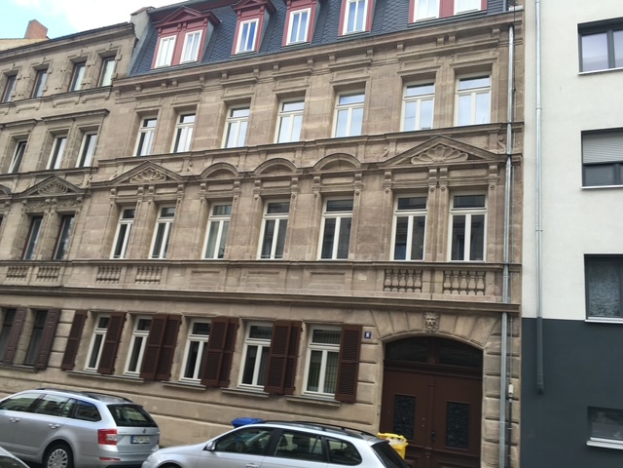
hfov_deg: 61.7
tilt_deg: +11.2
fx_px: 522
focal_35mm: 29
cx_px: 312
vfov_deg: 48.2
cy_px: 234
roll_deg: -7.6
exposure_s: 1/223
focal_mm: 4.15
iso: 25
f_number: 2.2
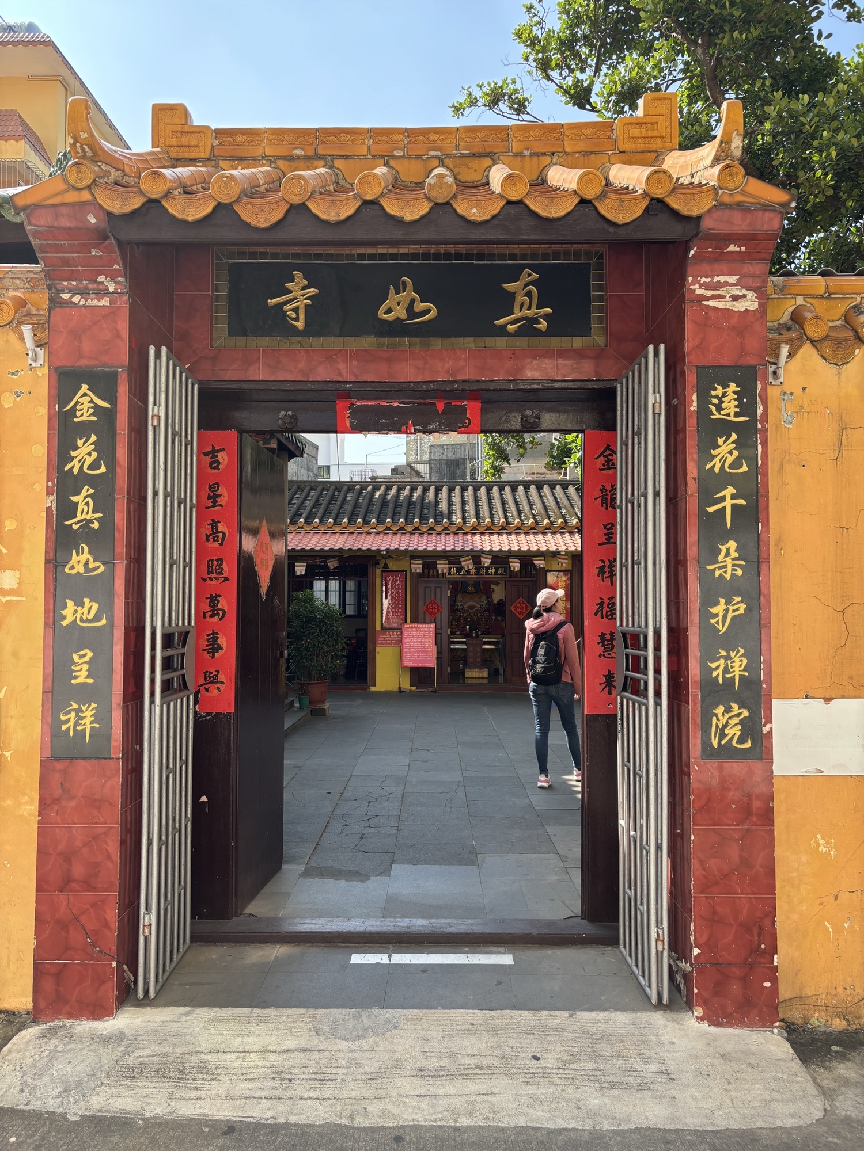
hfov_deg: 53.1
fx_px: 865
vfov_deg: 67.3
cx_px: 432
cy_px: 576
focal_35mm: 26
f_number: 1.6
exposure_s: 1/684
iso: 50
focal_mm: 5.96
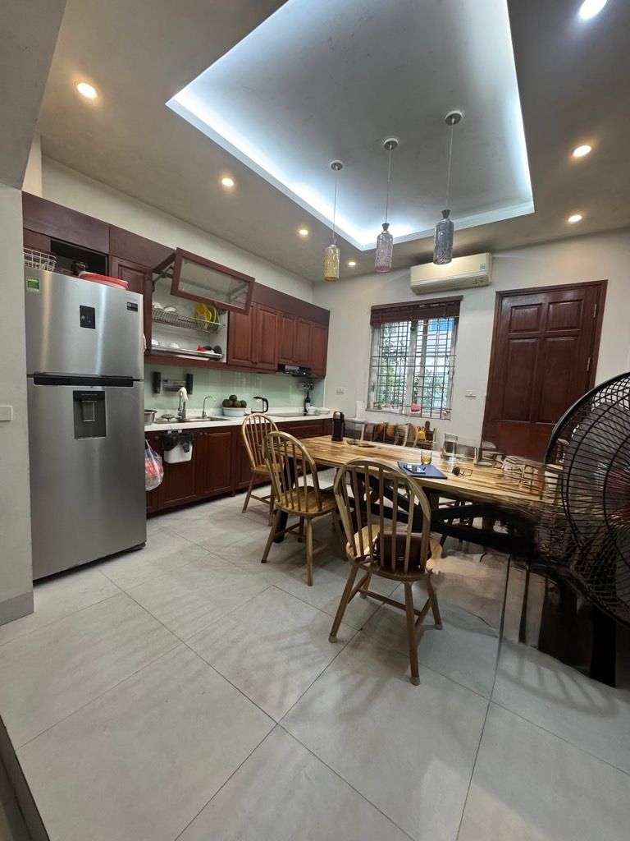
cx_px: 315
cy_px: 420
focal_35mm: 14
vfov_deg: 102.1
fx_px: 340
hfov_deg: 85.7
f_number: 2.2
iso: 320
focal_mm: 2.22
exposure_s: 1/50
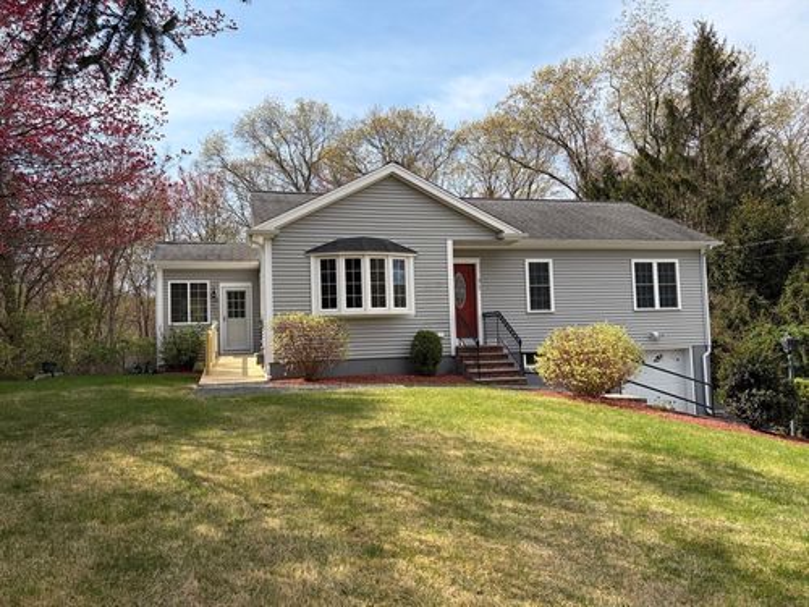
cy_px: 304
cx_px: 404
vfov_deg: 53.1
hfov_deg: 67.3
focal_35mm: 26
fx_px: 608
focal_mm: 5.96
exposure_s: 1/2865
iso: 50
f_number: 1.6
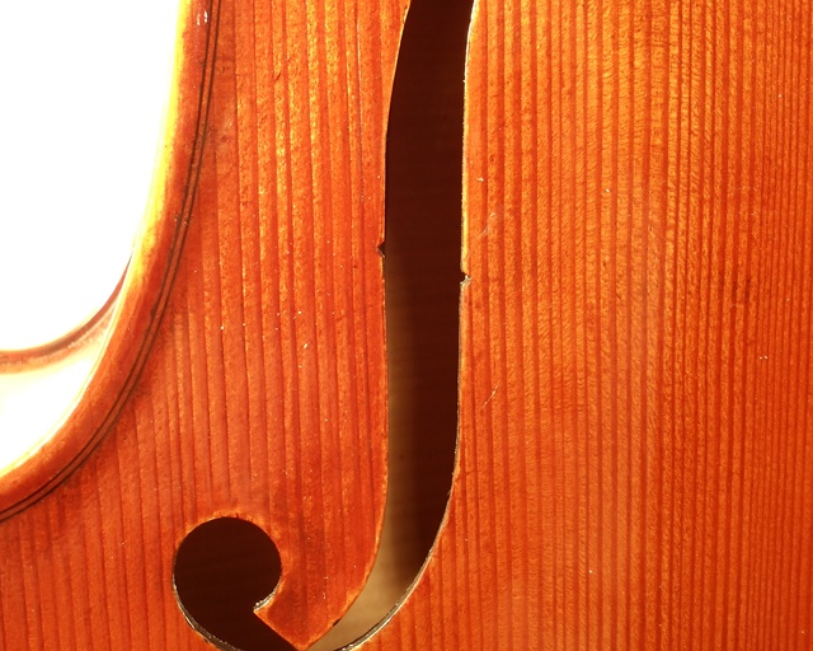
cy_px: 273
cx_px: 410
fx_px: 1396
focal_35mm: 58
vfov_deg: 26.2
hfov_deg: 32.5
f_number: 3.5
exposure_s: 1/50
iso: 80
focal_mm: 6
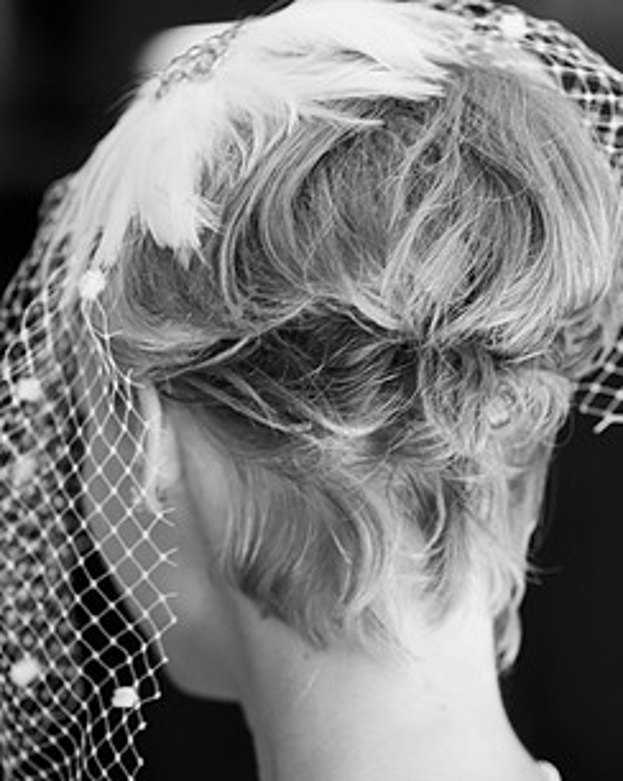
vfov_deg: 13.3
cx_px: 366
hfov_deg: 10.6
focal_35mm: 145
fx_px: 3349
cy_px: 449
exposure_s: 1/80
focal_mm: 105
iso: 1100
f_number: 4
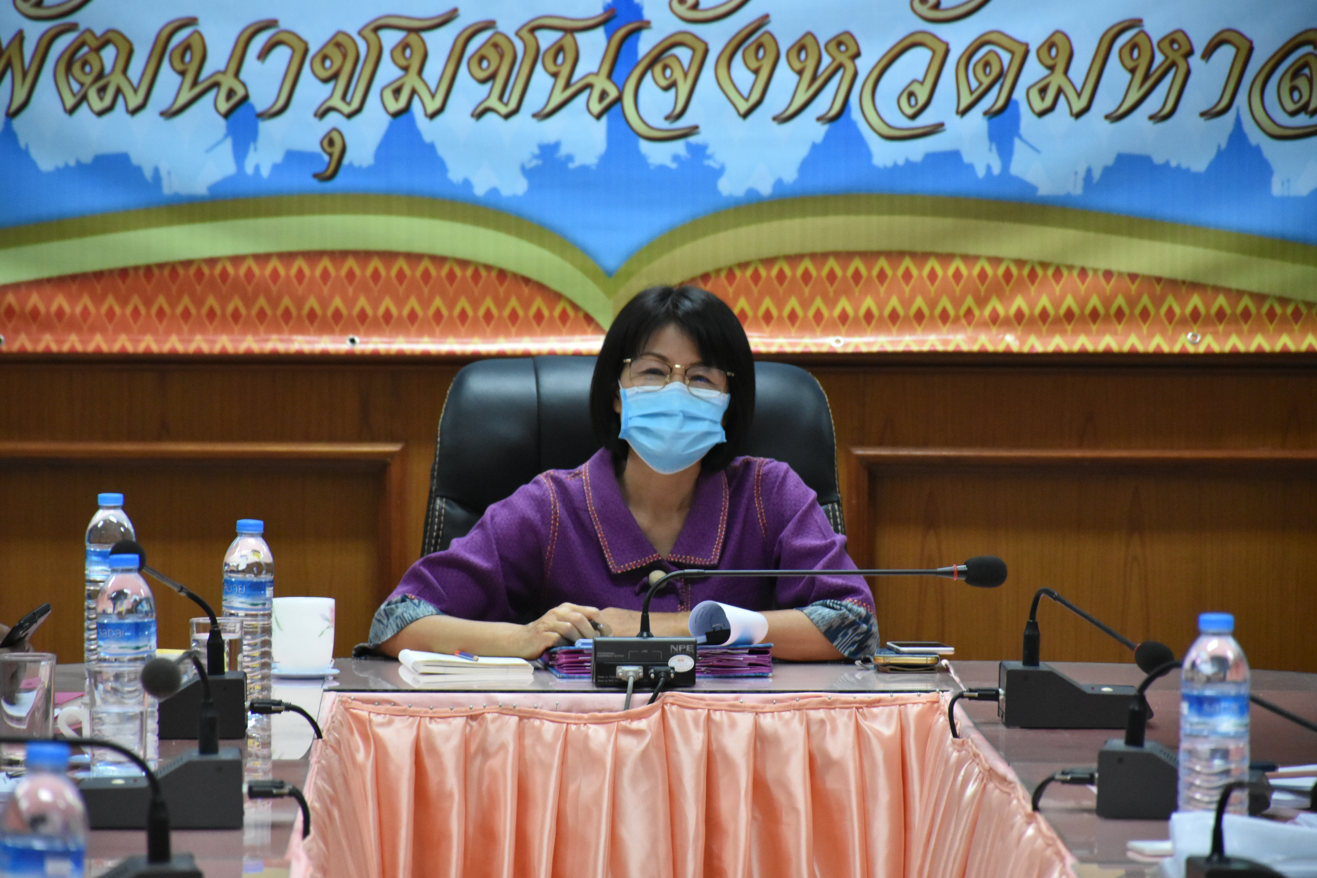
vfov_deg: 6.5
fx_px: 7682
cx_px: 658
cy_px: 439
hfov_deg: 9.8
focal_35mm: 210
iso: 3200
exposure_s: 1/125
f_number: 5.6
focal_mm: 140
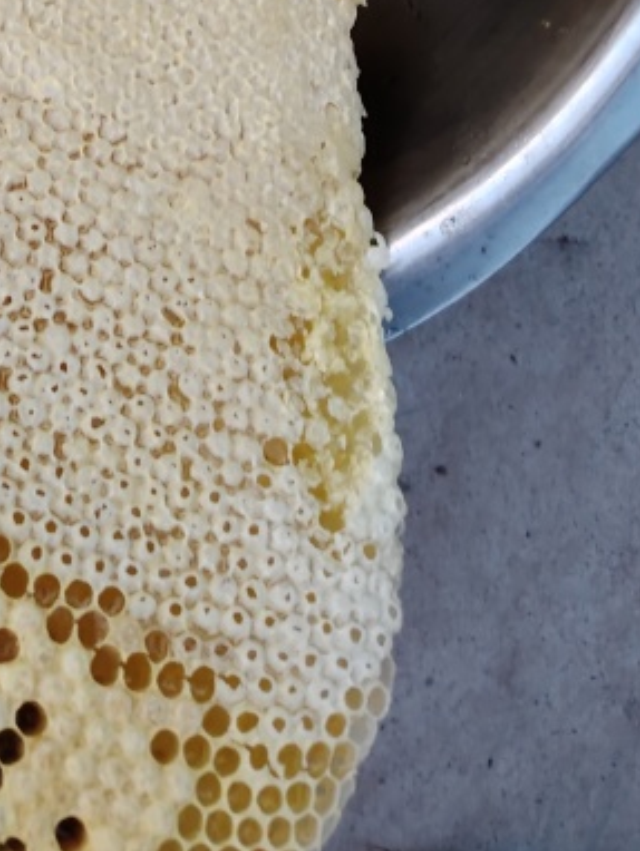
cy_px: -268
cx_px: -83
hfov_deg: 20.8
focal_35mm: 67
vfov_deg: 24.9
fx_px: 1650
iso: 1494
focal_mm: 5.25
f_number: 1.75
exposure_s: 1/33.3
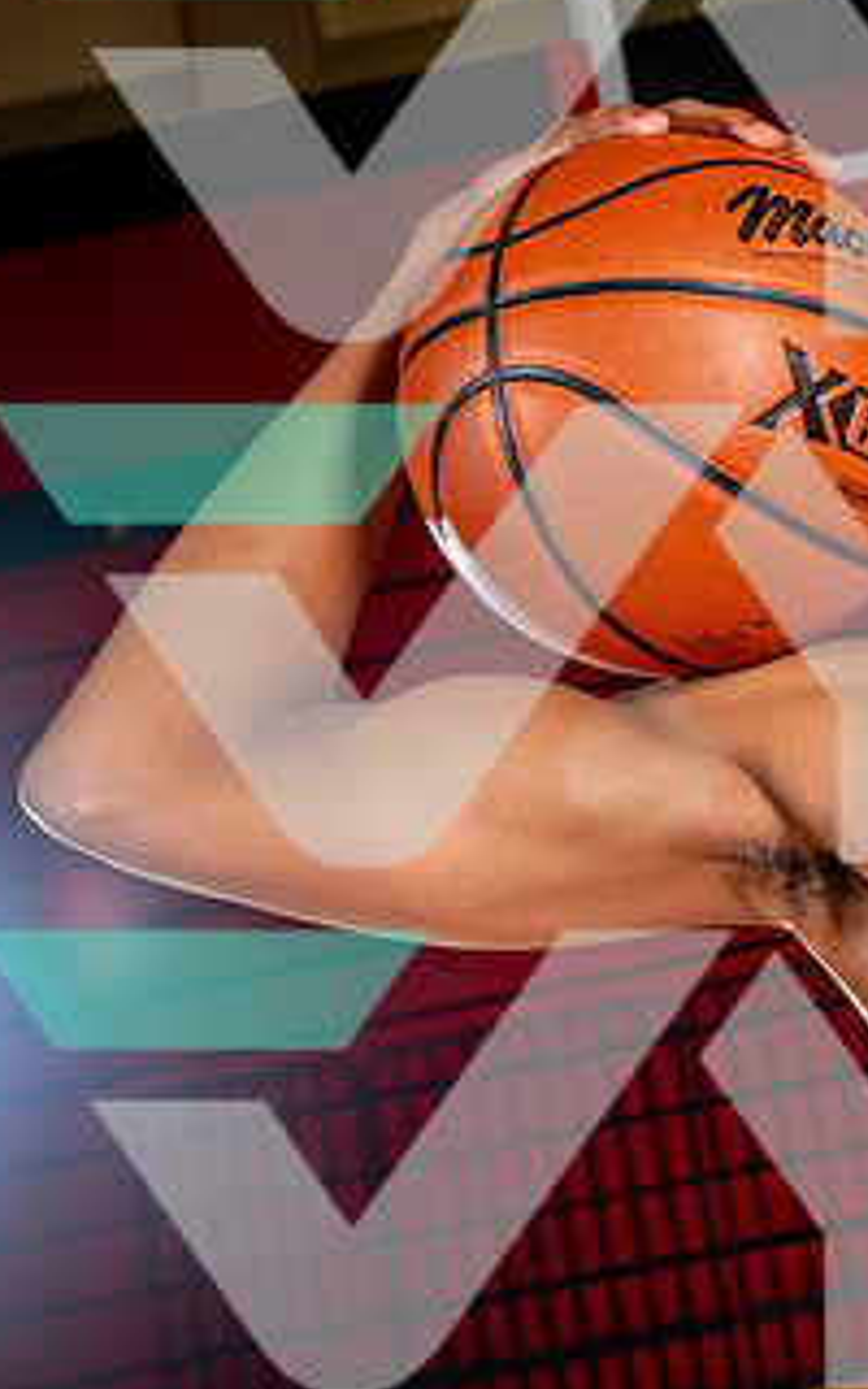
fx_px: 2309
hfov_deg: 19.8
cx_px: 1094
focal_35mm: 61
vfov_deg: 33.5
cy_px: 636
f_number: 5.6
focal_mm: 33
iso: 100
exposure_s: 1/125
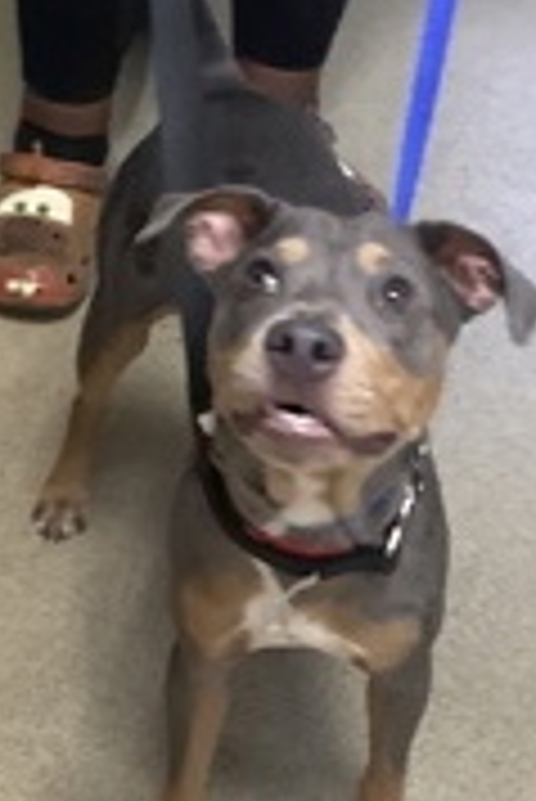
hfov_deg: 18.0
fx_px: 1694
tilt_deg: -47.3
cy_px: 702
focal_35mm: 76
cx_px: 336
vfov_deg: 25.9
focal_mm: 3.3
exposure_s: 1/60
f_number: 2.4
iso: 200
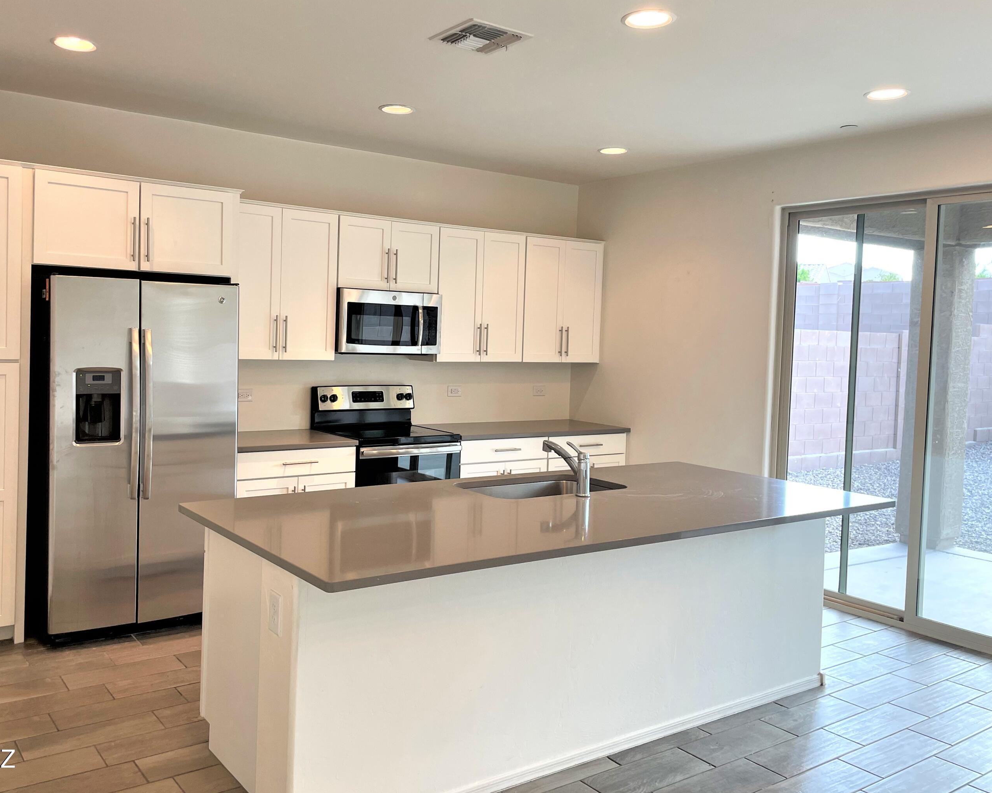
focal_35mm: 30
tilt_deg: -1.9
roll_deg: -1.7
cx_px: 422
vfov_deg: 48.4
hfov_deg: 58.5
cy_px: 360
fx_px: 881
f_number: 1.6
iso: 64
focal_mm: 4.2
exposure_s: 1/120
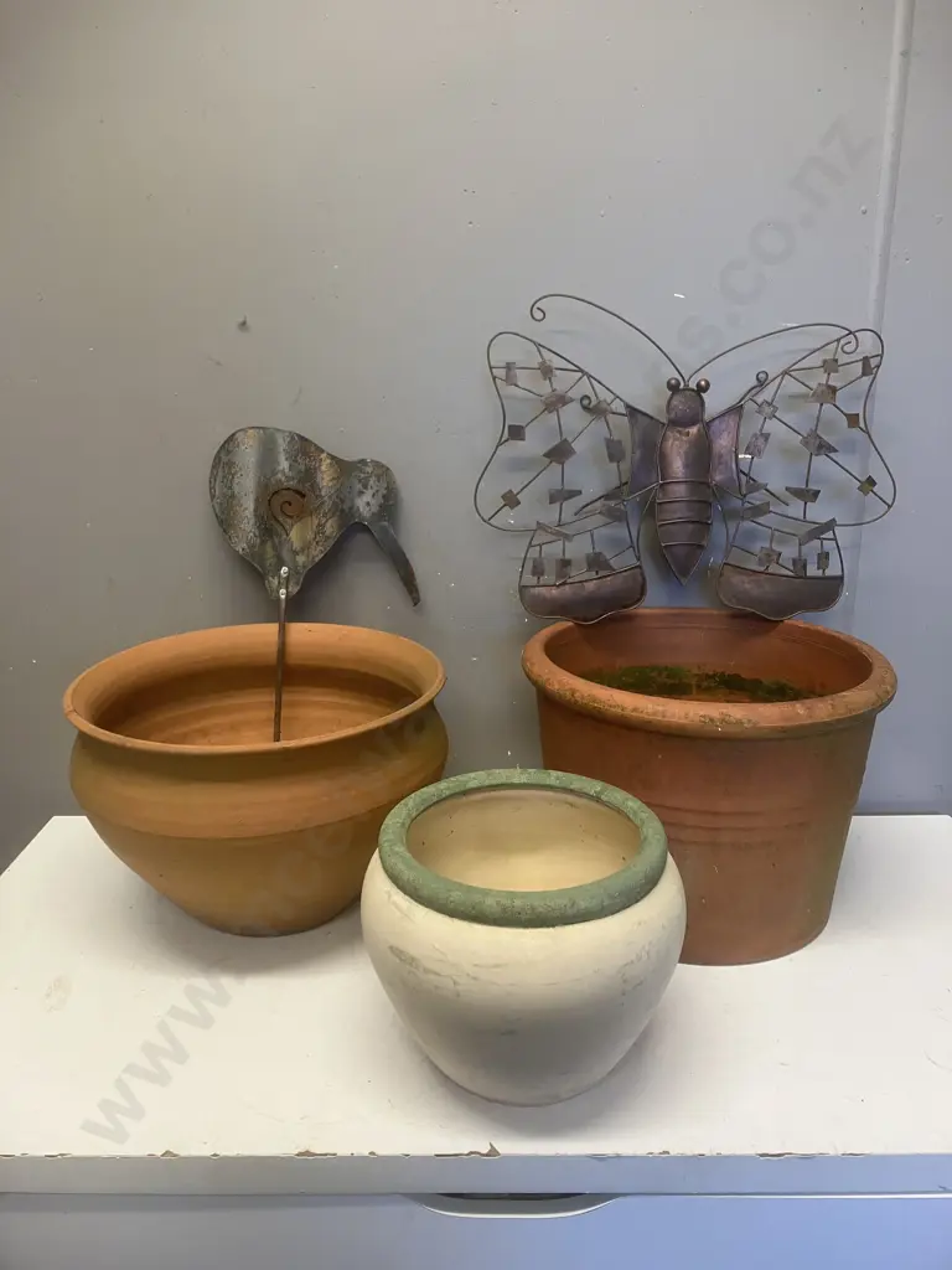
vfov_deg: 63.4
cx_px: 476
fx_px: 1027
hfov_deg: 49.7
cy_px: 635
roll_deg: -0.5
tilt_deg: -13.0
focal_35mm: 28
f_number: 1.8
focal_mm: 3.99
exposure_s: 1/50
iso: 64
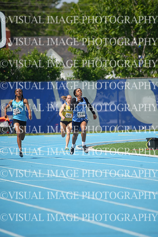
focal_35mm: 400
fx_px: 2632
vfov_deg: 5.2
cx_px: 79
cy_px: 118
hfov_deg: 3.4
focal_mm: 400
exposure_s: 1/1600
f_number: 6.3
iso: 320
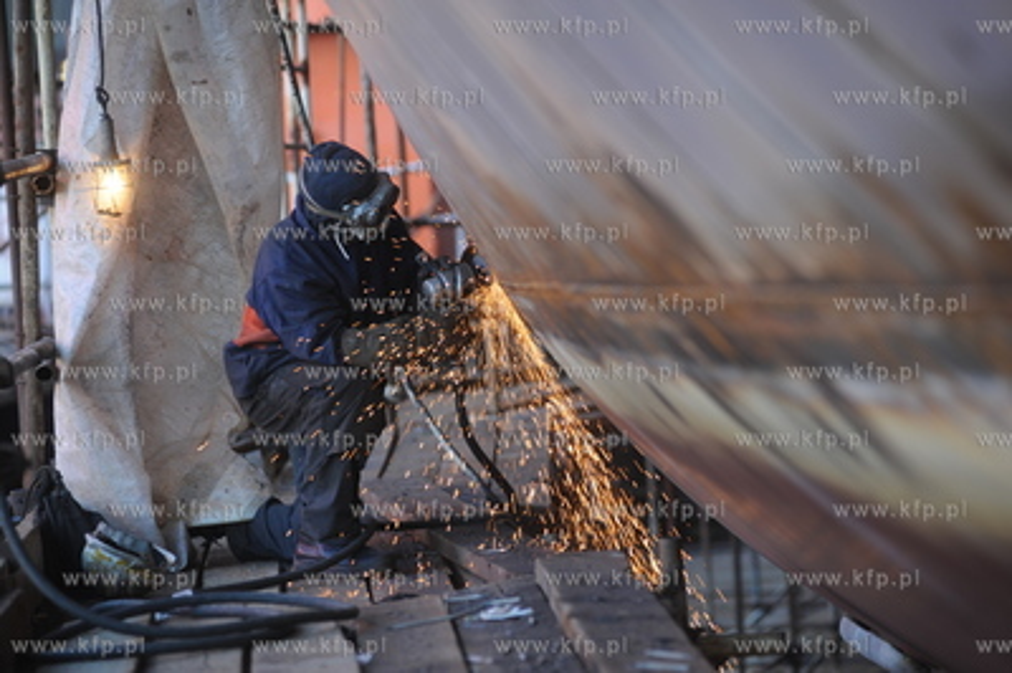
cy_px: 336
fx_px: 4073
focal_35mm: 145
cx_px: 506
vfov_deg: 9.4
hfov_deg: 14.2
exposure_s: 1/200
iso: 400
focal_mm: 145
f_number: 4
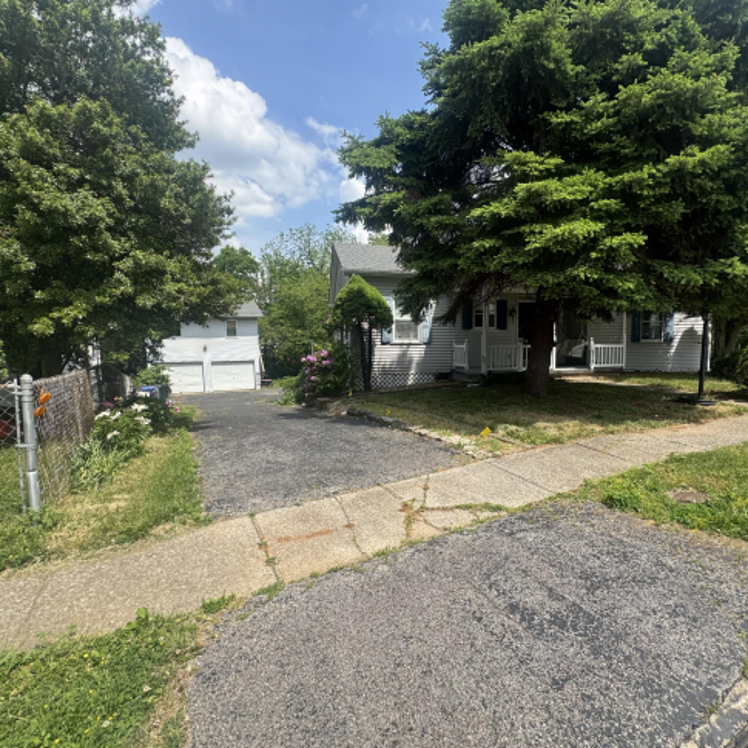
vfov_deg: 84.0
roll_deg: -0.4
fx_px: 416
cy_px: 376
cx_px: 426
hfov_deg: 83.5
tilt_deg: -5.2
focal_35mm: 17
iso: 50
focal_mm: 2.22
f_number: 2.2
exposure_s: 1/1536
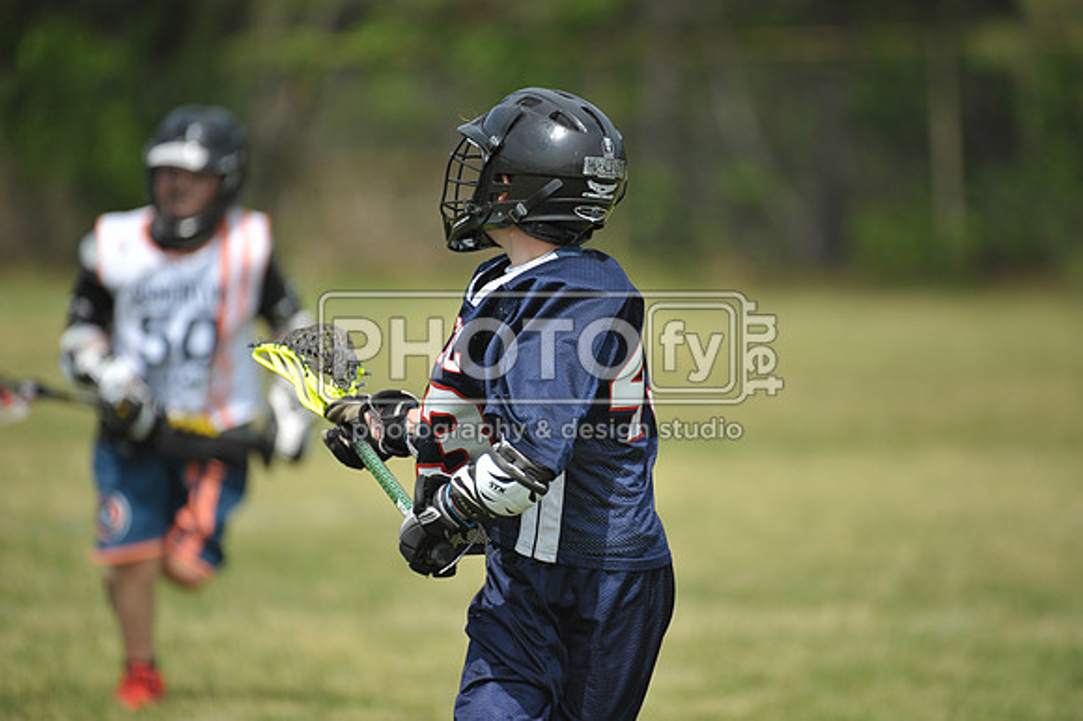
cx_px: 542
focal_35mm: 380
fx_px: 11425
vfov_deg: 3.6
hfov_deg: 5.4
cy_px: 360
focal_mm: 380
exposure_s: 1/3200
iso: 640
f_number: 4
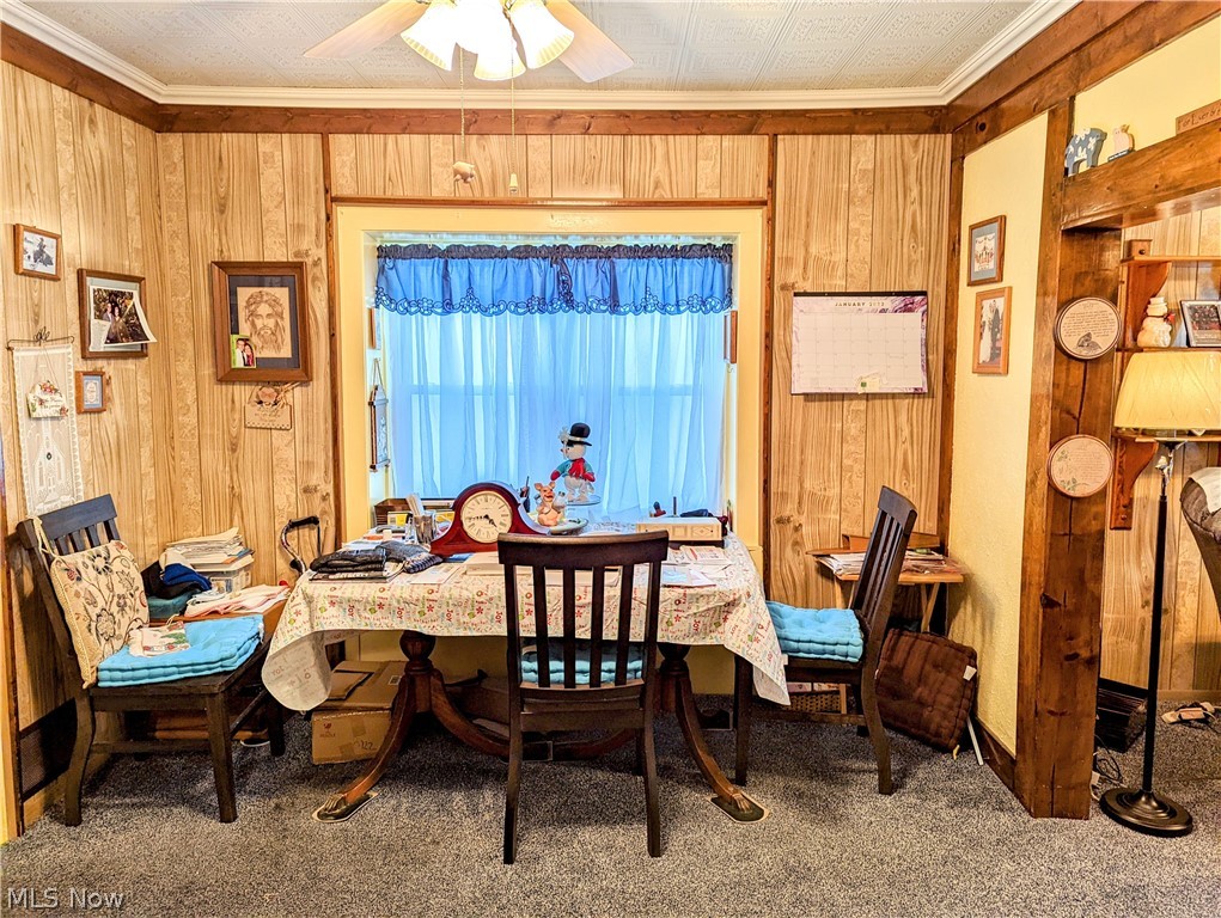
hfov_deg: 71.5
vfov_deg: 56.9
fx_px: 847
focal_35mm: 24
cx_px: 610
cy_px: 459
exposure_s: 1/60
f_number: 1.85
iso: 42
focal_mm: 6.81
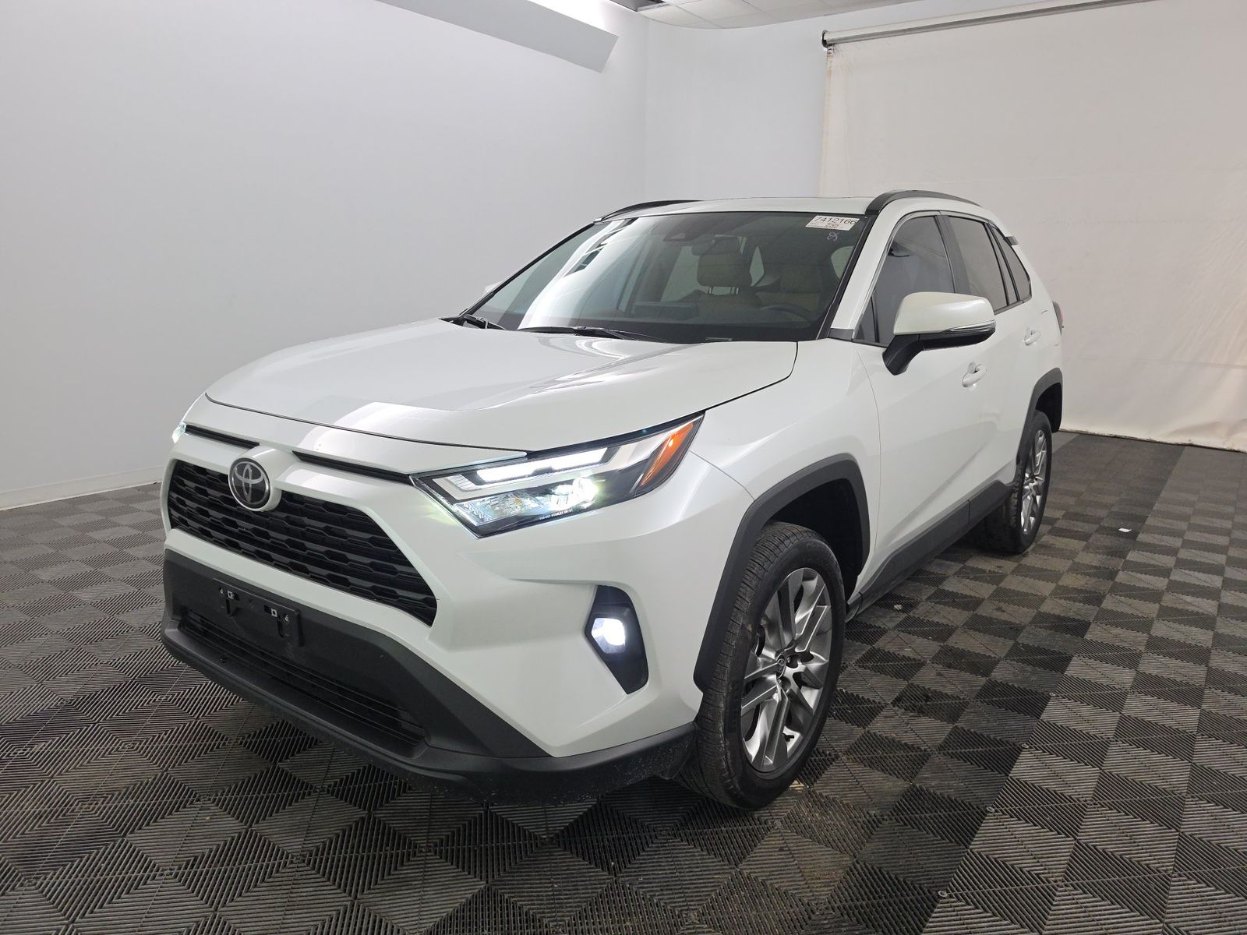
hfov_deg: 73.9
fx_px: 829
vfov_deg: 58.9
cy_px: 468
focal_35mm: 23
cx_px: 624
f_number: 1.4
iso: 117
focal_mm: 6.5
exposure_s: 1/119
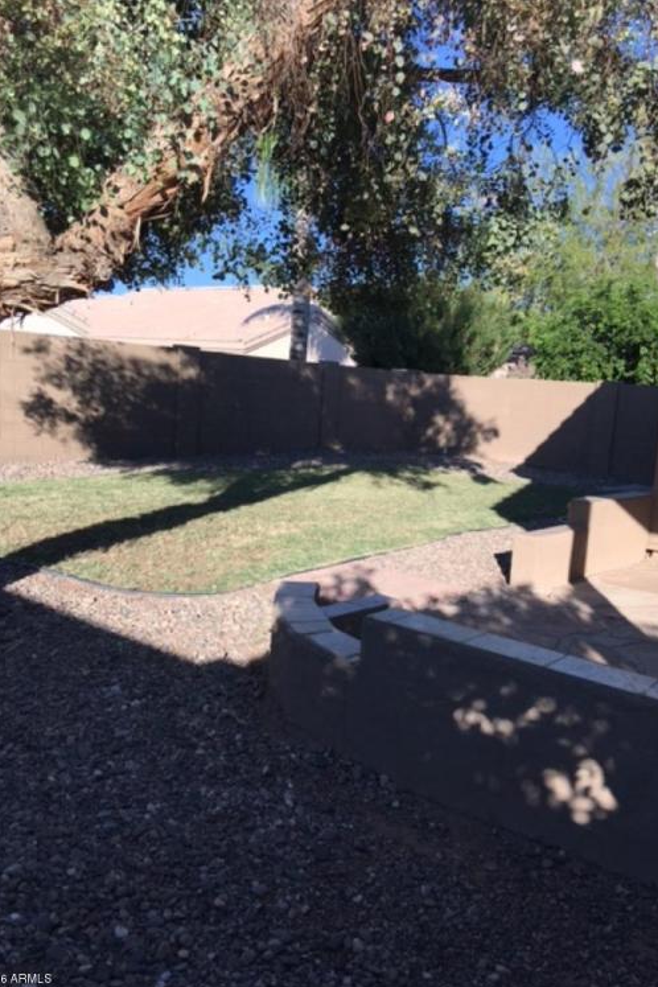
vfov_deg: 60.3
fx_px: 850
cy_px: 506
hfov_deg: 42.3
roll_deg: -4.0
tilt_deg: -6.5
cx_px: 354
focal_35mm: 31
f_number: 2.2
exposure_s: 1/1054
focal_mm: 4.15
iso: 25
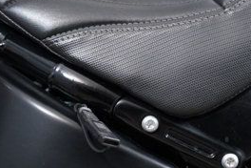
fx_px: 2573
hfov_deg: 5.5
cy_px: 266
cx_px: -130
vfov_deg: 3.7
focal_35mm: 369
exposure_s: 1/125
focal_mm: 95
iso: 2000
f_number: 4
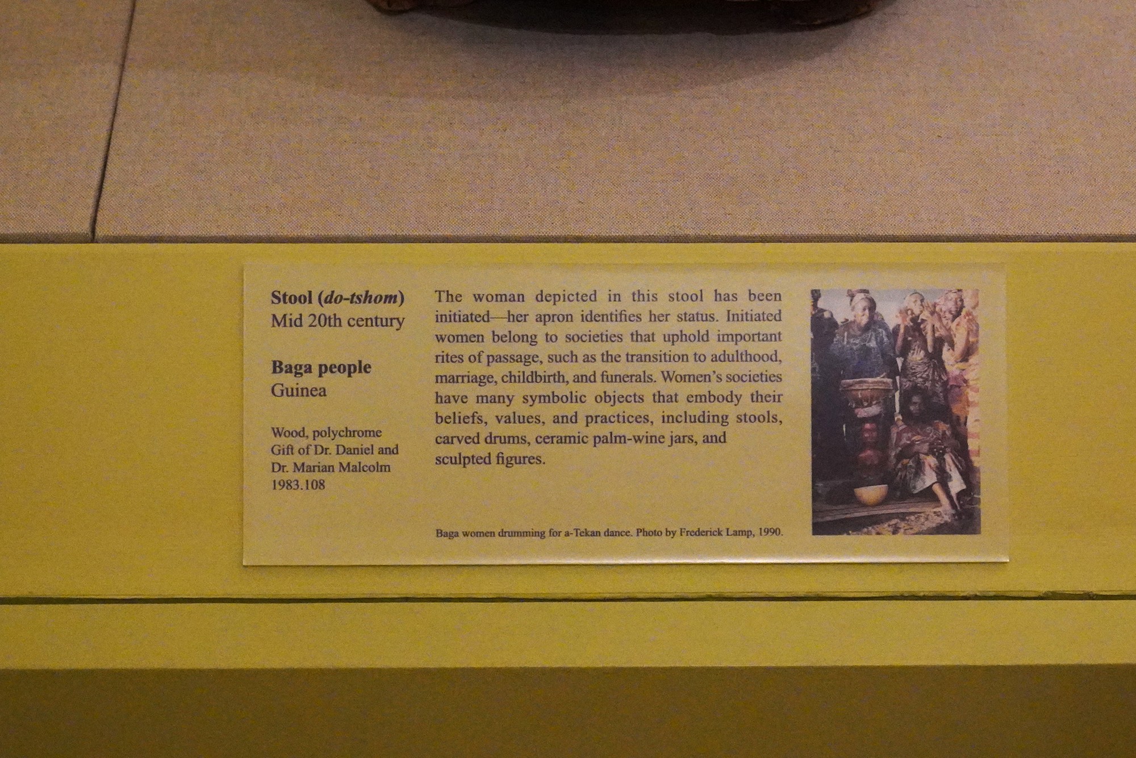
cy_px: 379
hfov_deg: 41.1
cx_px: 568
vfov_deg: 28.1
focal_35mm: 48
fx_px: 1515
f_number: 5.6
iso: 12800
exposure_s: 1/100
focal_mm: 48
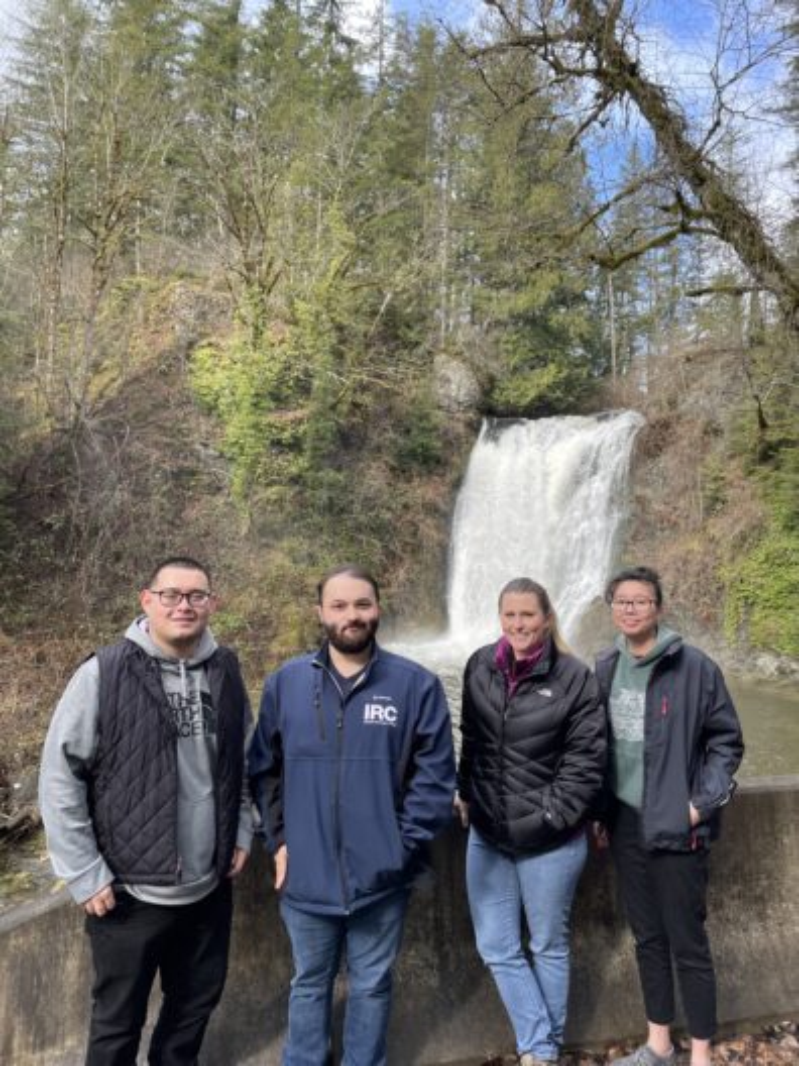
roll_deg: -1.3
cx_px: 400
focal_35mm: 26
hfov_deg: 53.1
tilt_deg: +1.9
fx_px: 800
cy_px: 533
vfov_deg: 67.3
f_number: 1.6
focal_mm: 4.2
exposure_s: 1/530
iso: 32
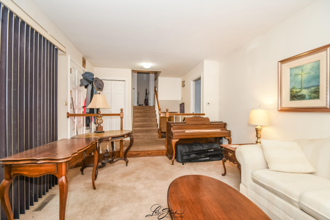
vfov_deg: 77.3
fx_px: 137
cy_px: 110
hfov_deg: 100.4
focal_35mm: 15
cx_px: 165
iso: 400
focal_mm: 10
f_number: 8
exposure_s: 1/320
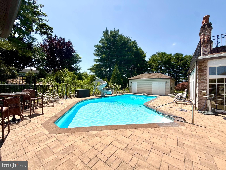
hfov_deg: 102.1
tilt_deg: +1.0
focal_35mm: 14
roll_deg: -0.6
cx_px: 113
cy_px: 85
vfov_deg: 85.7
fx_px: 91
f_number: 2.2
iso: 50
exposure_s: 1/3891
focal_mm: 2.22
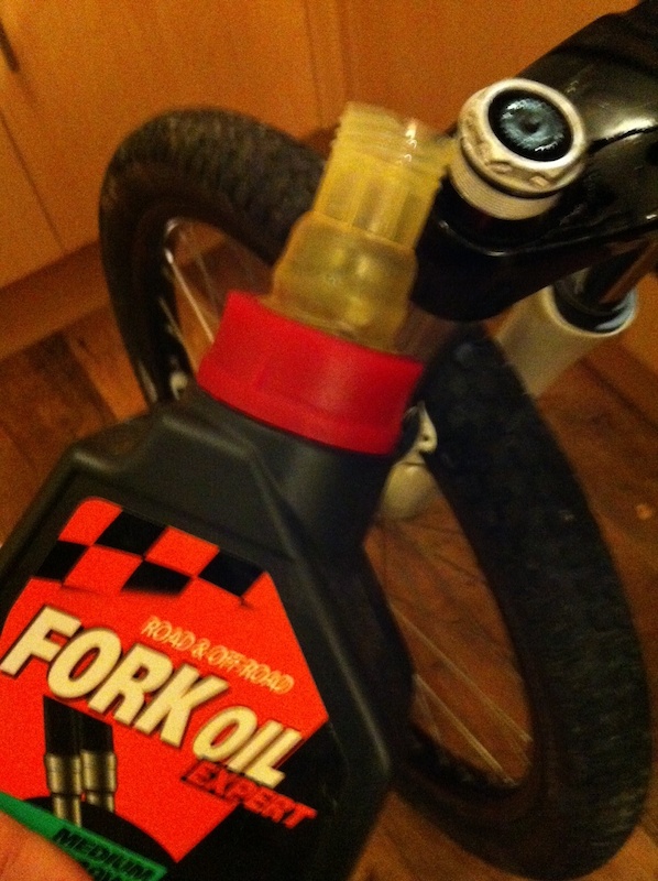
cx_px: 329
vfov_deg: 52.7
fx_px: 889
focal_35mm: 35
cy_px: 440
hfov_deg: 40.6
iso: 1000
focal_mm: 3.85
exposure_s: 1/15
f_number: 2.8
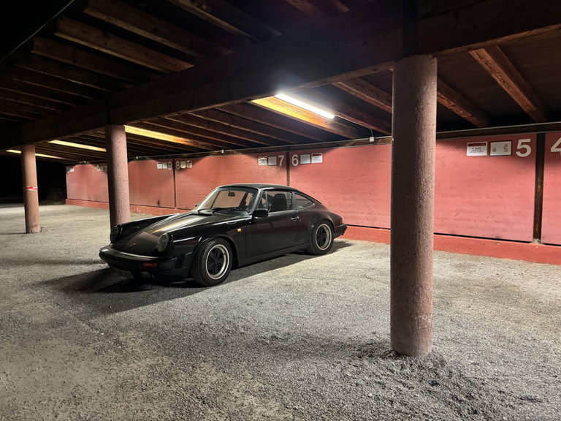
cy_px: 210
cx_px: 280
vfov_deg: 56.8
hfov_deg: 71.6
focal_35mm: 24
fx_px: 389
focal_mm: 6.86
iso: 800
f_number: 1.78
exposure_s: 1/33
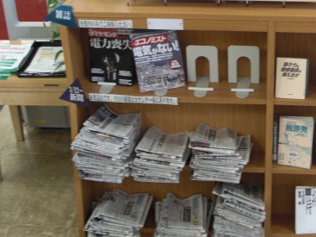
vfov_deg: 19.4
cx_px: 265
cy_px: 49
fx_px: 684
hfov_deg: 25.4
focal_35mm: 75
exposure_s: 1/25
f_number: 3.1
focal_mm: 7.6
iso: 200
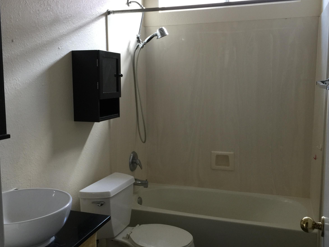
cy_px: 126
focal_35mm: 37
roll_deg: -0.6
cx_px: 156
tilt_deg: -9.2
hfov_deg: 50.1
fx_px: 352
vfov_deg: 38.7
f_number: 2.2
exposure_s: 1/15
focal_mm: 4.15
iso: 50
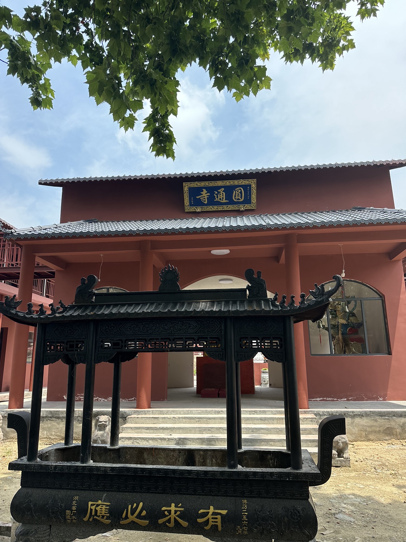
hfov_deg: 56.8
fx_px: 375
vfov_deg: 71.6
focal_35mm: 24
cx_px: 203
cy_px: 271
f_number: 1.78
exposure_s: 1/2525
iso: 80
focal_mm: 6.86
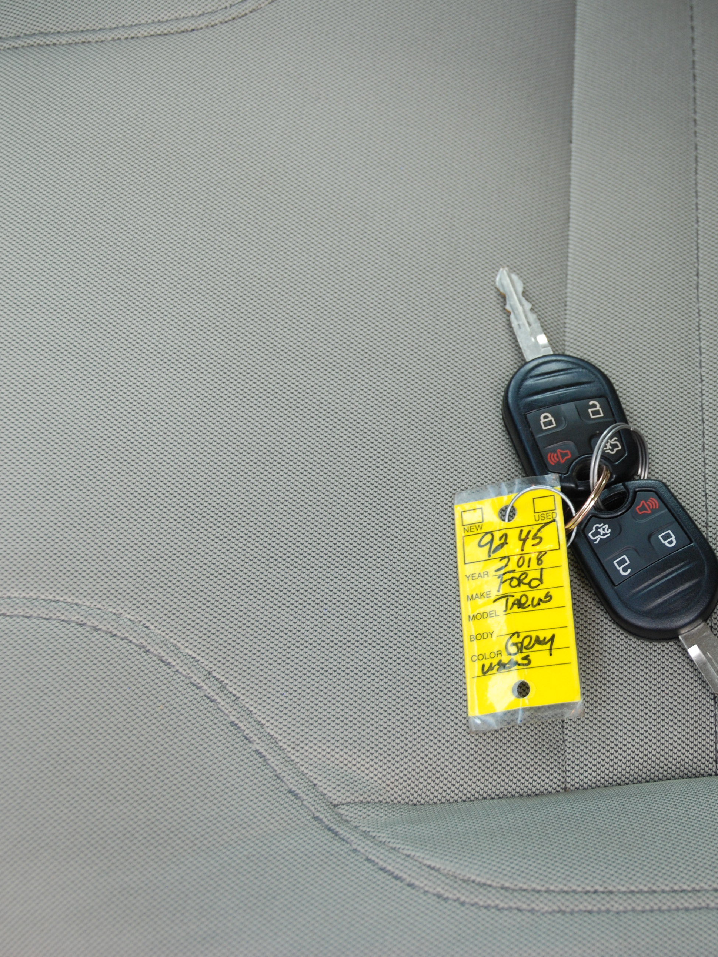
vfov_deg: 30.9
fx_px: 1734
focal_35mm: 63
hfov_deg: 22.8
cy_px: 479
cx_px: 657
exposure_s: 1/60
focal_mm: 29
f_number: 4.2
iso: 200
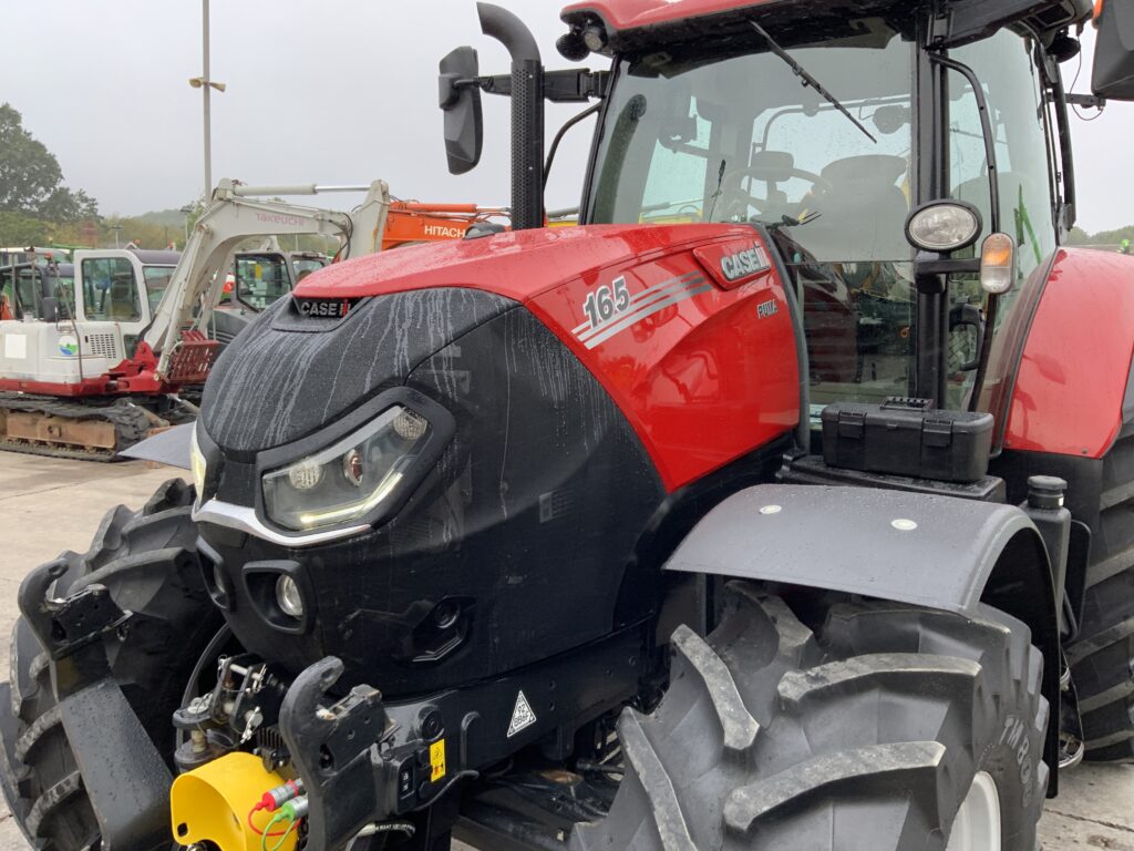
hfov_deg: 61.7
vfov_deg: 48.2
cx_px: 567
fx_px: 950
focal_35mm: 29
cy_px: 426
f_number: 1.8
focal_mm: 3
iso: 32
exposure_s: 1/122
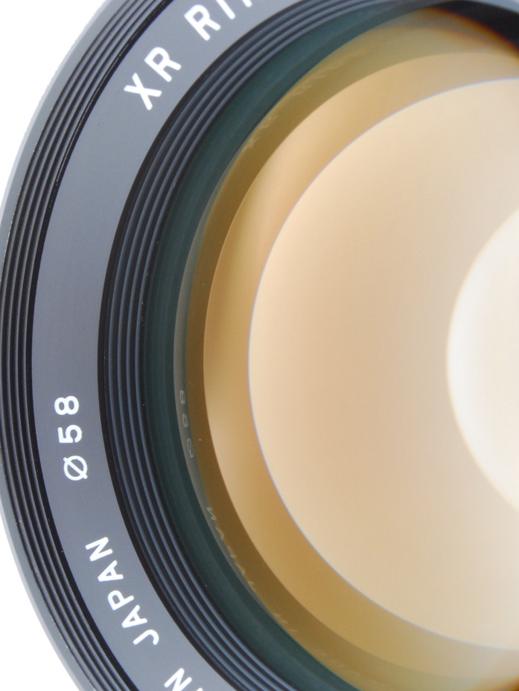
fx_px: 2735
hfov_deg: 10.8
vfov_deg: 14.4
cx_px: 416
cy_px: 375
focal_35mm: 137
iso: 400
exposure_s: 1/100
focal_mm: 55
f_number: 16
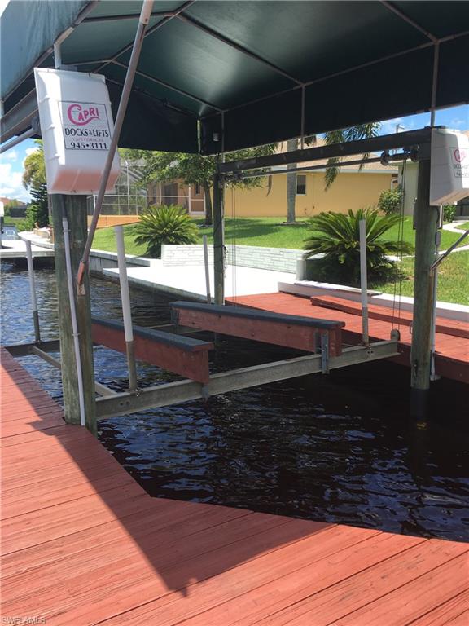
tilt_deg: -7.3
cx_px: 234
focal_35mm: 29
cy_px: 313
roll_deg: -0.8
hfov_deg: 48.2
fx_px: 524
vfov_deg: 61.7
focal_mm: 4.15
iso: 25
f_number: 2.2
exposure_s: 1/686
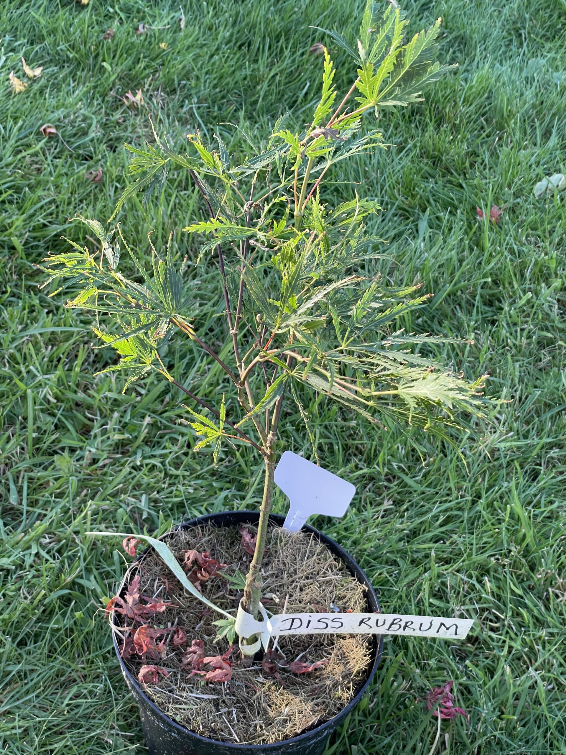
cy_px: 378
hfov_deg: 28.0
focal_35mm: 52
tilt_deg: -44.6
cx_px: 283
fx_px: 1134
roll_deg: -3.9
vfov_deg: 36.8
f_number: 2
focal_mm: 6
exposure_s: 1/99
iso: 40
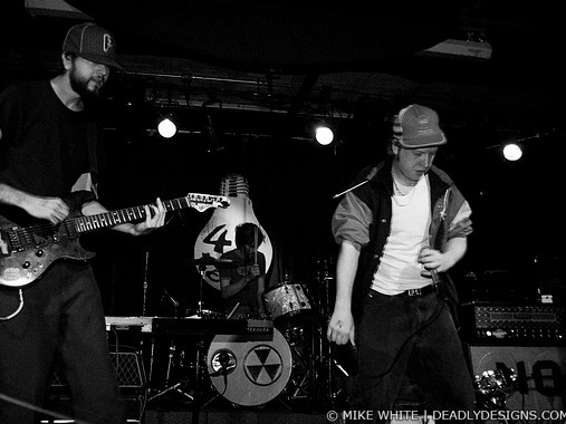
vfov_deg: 42.9
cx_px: 251
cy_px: 210
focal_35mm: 33
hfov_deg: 55.2
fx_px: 539
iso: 800
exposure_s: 1/60
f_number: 3.2
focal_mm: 20
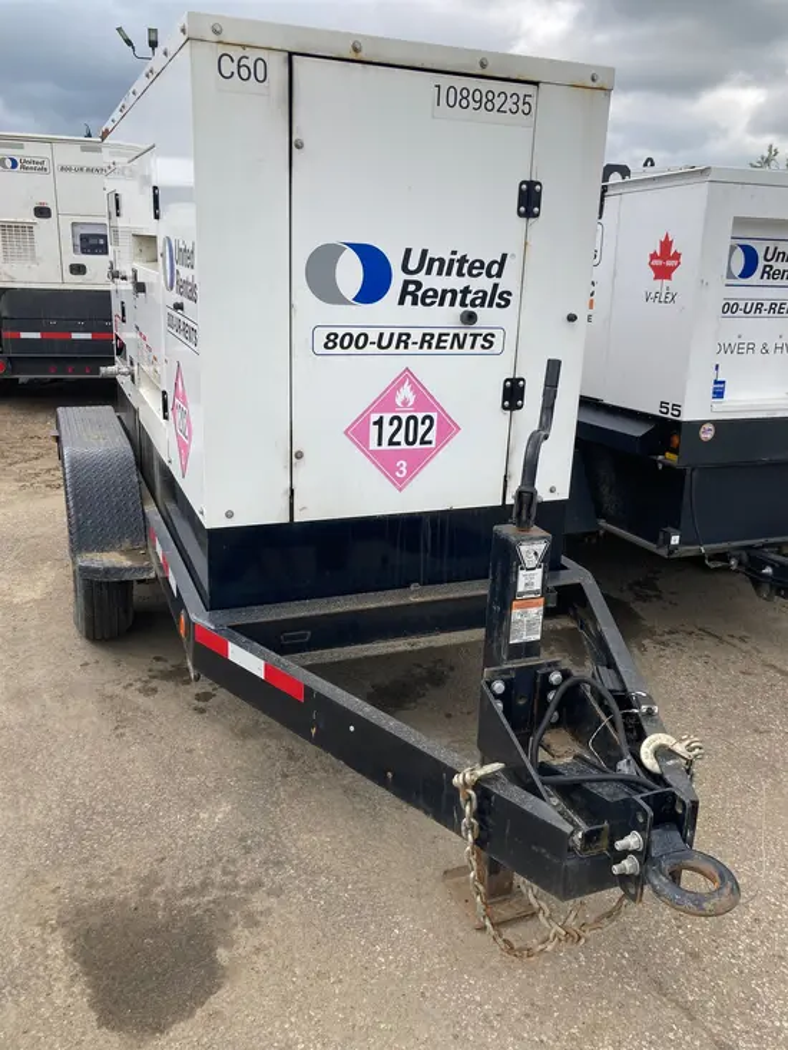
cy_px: 525
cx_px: 394
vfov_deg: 63.4
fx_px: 850
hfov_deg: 49.8
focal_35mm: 28
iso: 20
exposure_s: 1/1021
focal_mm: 3.99
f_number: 1.8
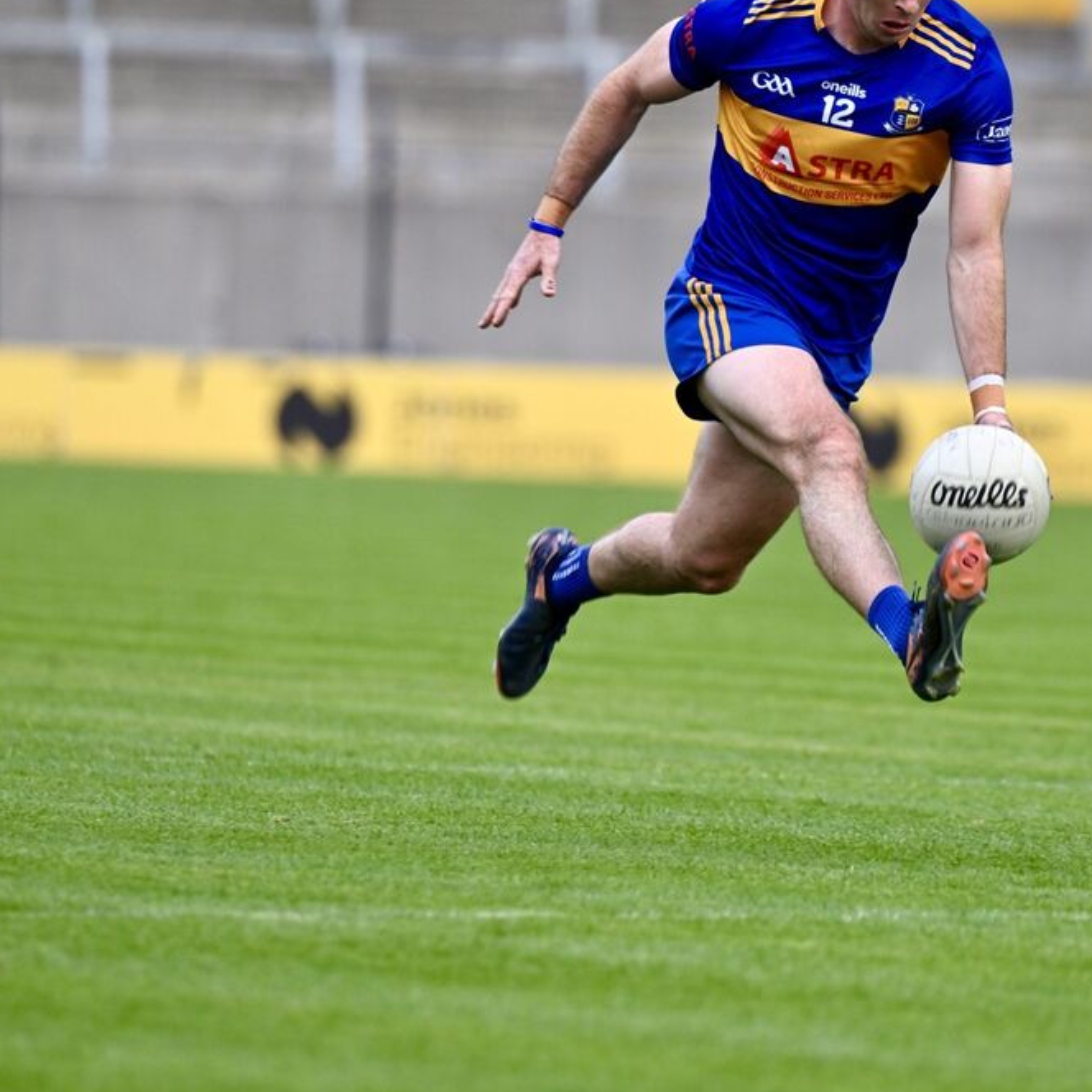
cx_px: 788
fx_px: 26304
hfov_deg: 2.4
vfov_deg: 2.4
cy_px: 449
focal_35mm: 737
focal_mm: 480
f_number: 6
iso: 1250
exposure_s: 1/500
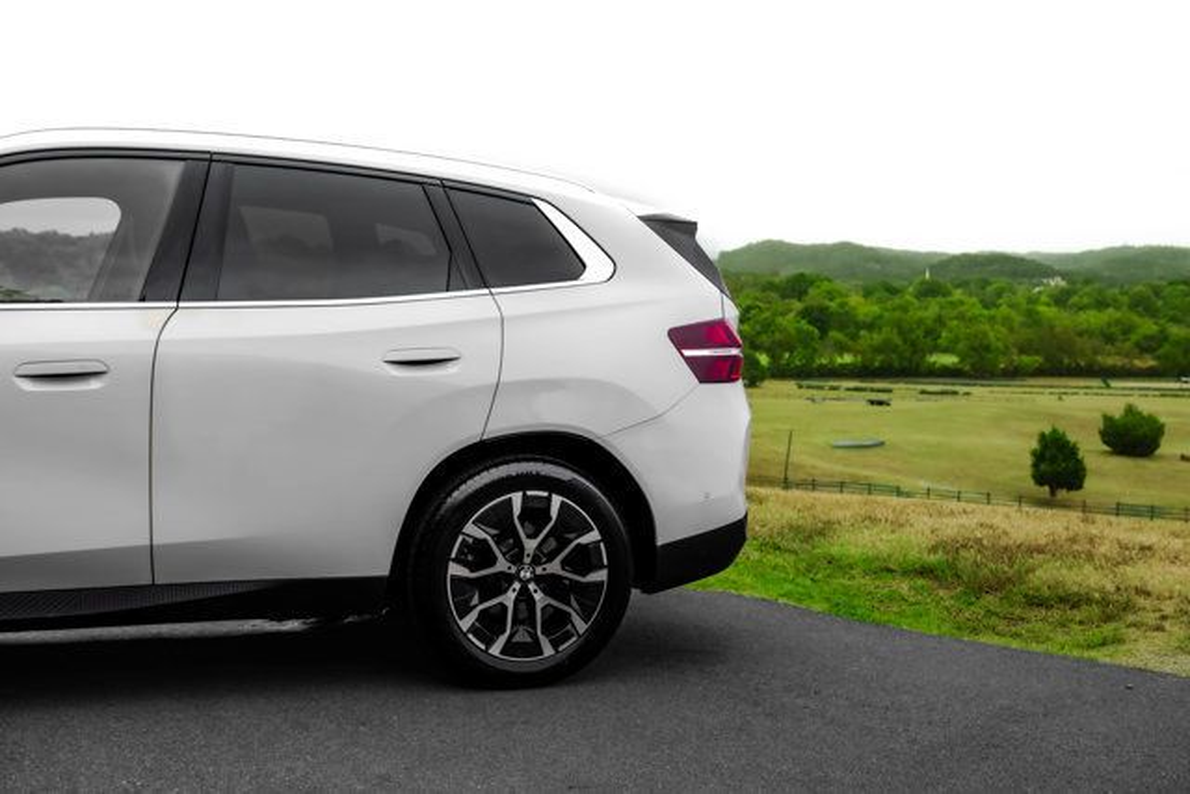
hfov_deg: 43.6
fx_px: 1488
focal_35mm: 45
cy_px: 397
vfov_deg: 29.9
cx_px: 595
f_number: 6.3
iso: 640
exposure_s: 1/640
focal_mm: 45
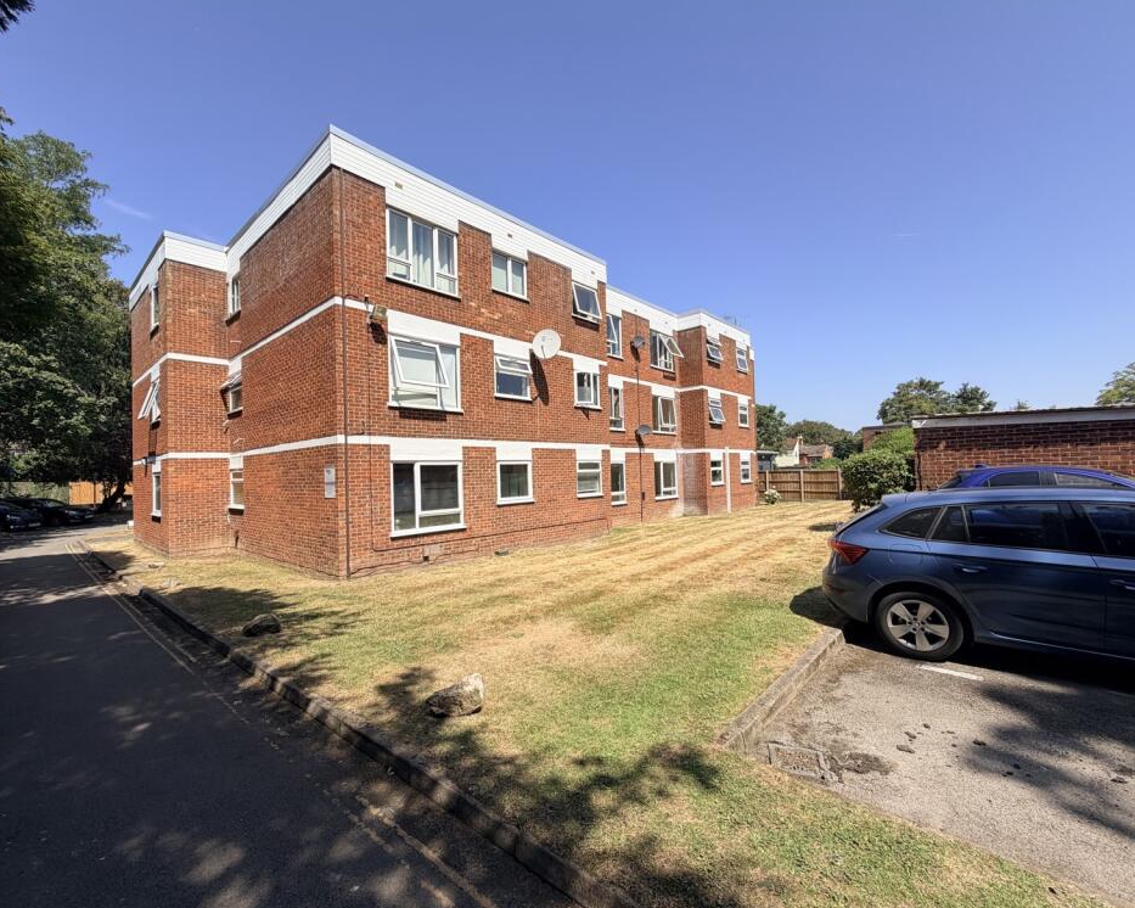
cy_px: 459
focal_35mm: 15
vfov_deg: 84.0
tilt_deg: +0.9
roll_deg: +1.2
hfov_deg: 96.8
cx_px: 552
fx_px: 504
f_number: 2.2
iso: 20
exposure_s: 1/770
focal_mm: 2.22
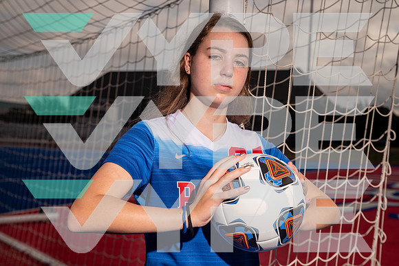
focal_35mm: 55
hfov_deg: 36.2
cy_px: 133
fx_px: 610
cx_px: 200
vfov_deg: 24.6
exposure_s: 1/250
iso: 100
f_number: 5.6
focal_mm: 55
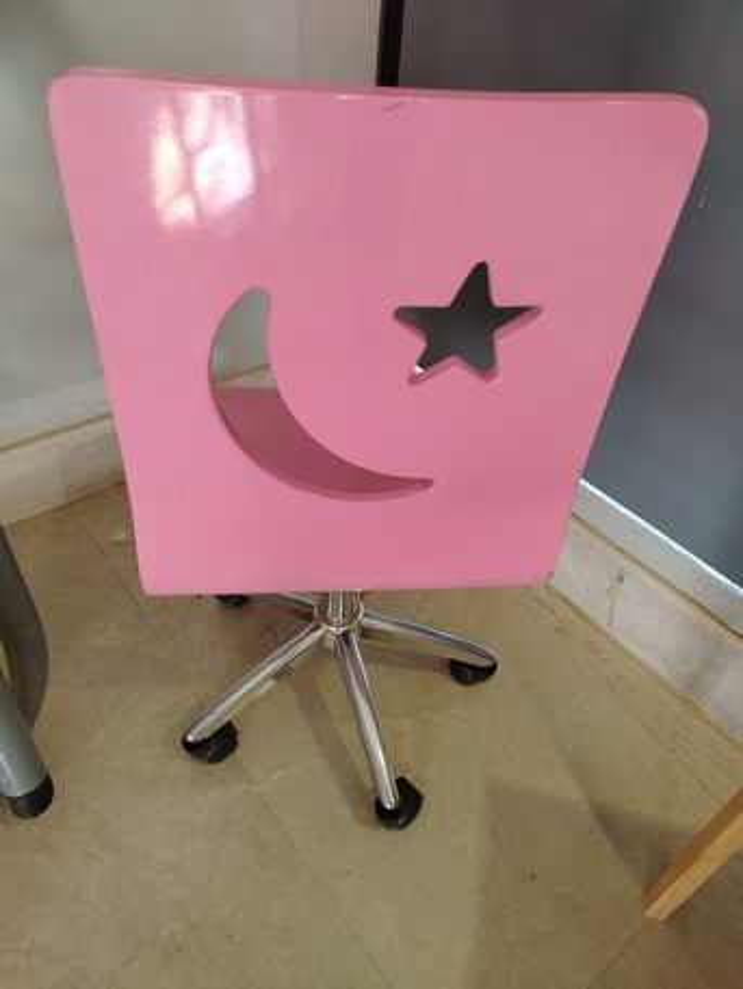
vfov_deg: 71.6
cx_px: 372
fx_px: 687
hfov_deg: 56.8
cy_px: 494
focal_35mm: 24
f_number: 1.75
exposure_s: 1/50
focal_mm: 5.25
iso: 750
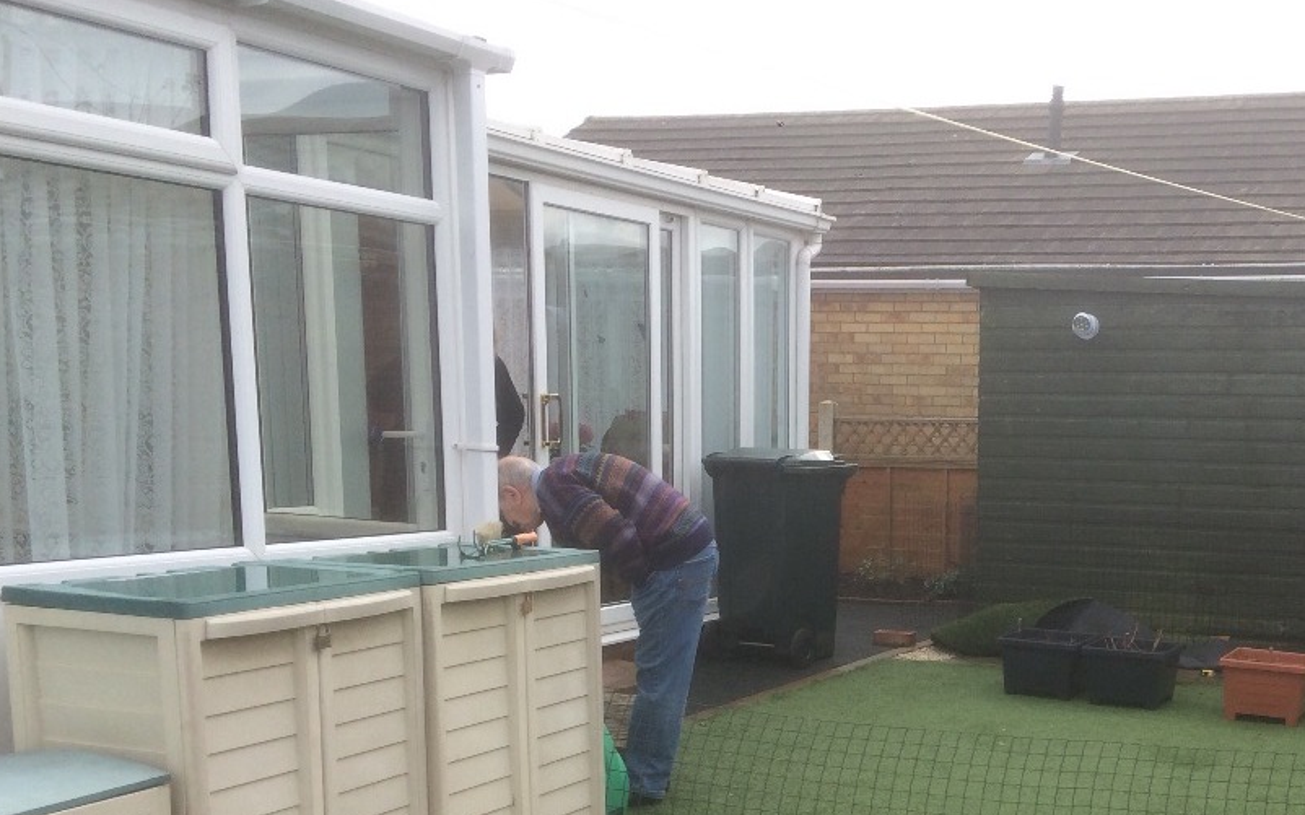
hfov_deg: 42.2
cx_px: 970
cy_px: 724
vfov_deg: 27.1
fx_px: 1636
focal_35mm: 46
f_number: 2.2
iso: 32
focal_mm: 4.15
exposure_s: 1/277
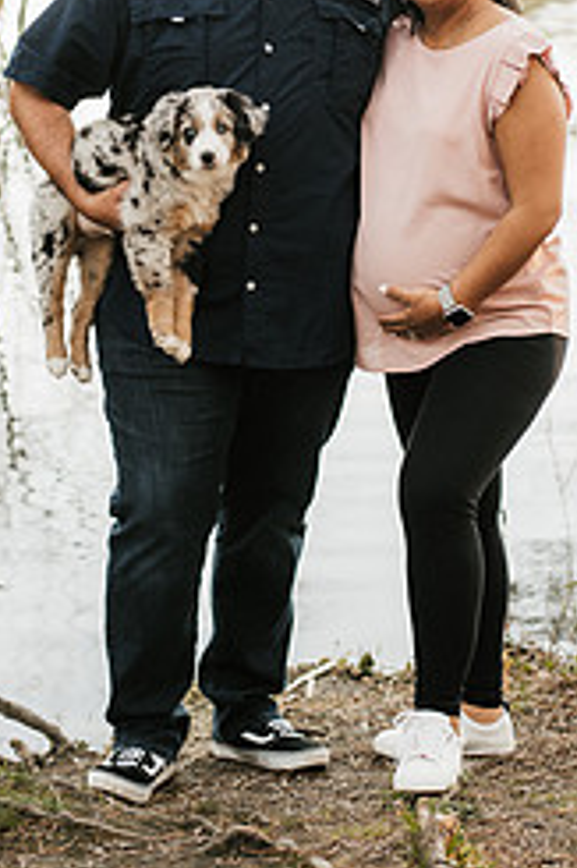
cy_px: 117
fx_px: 2215
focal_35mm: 92
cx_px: 290
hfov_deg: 14.8
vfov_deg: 21.7
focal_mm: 50
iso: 640
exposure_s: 1/400
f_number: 2.8
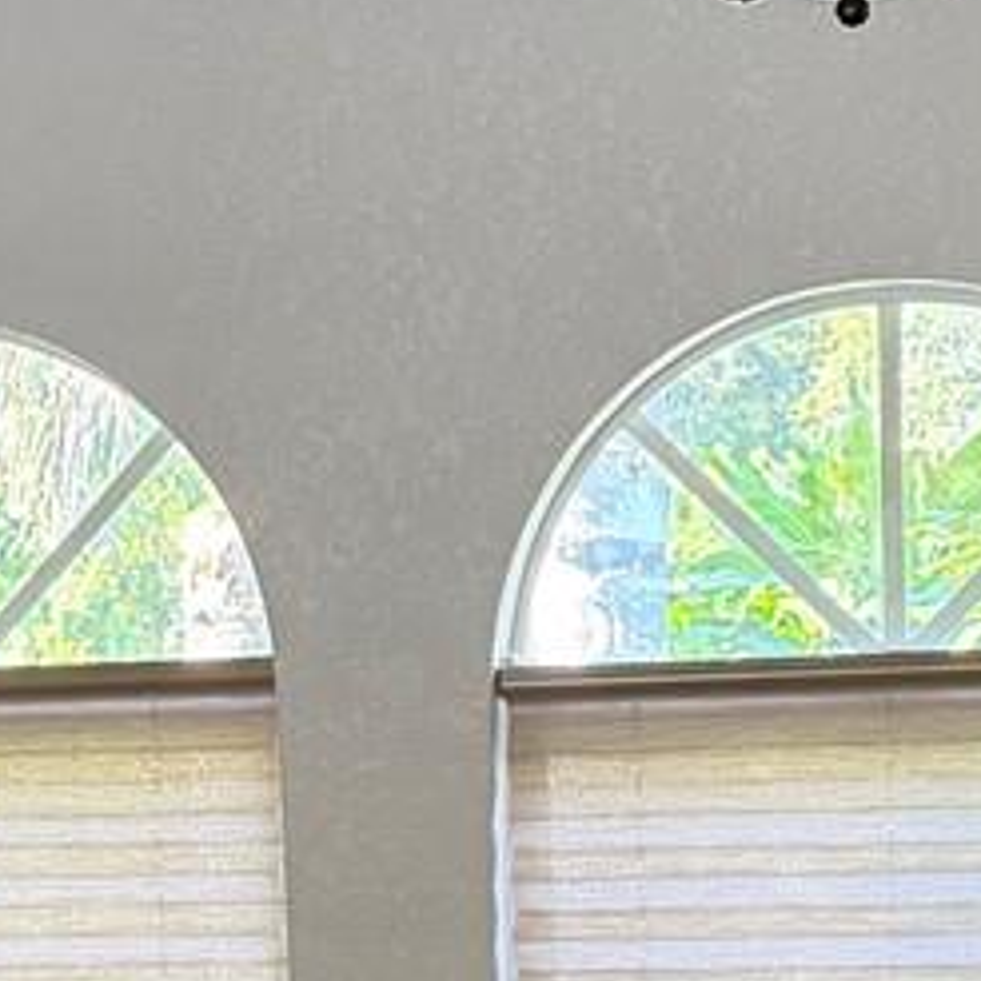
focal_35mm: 138
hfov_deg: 12.6
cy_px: 1053
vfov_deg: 12.5
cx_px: 391
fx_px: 4425
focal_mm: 6.76
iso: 400
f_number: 1.78
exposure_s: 1/120
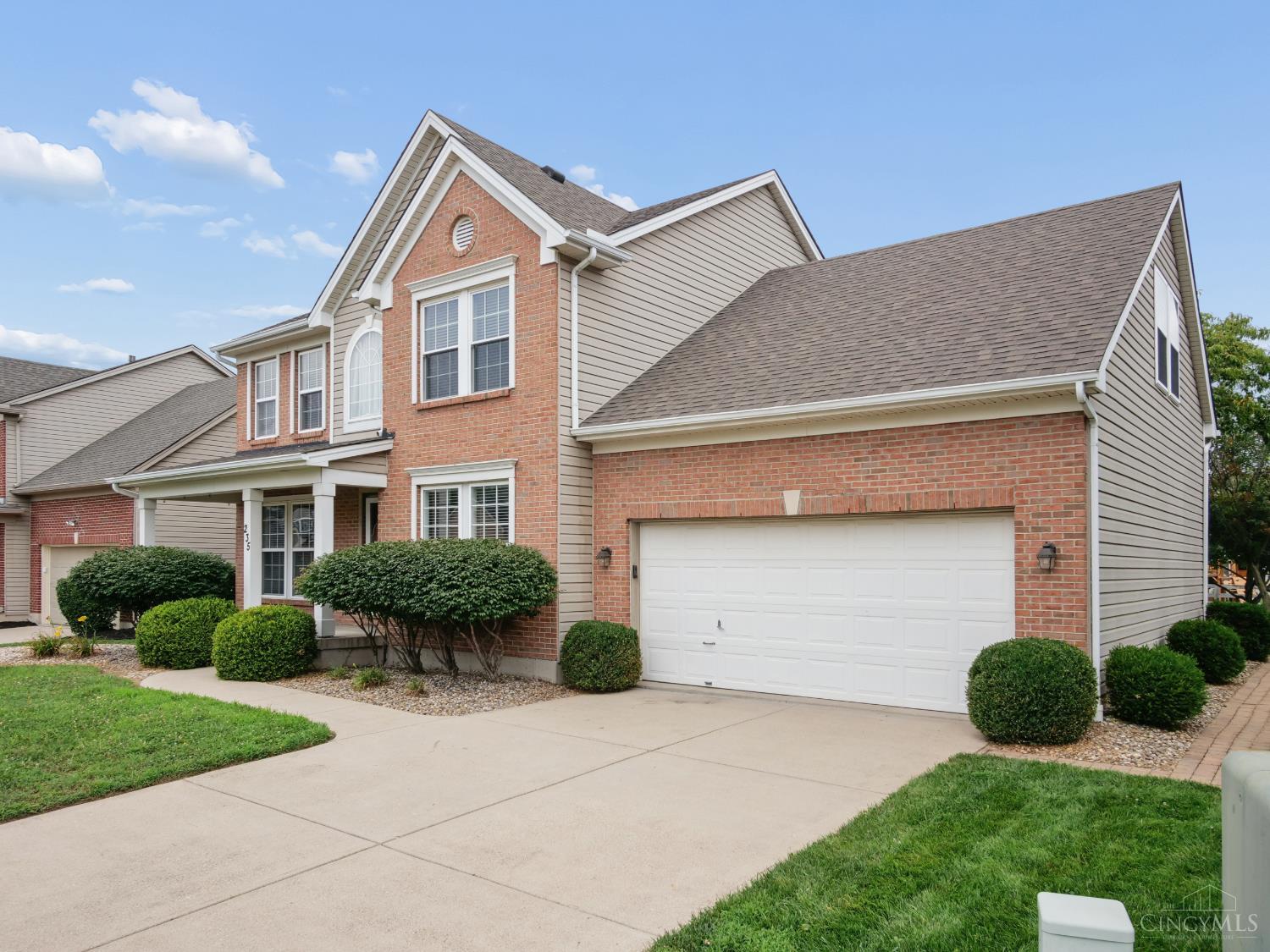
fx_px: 881
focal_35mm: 24
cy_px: 476
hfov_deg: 71.6
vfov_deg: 56.8
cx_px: 635
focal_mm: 12
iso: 200
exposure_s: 1/320
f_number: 9
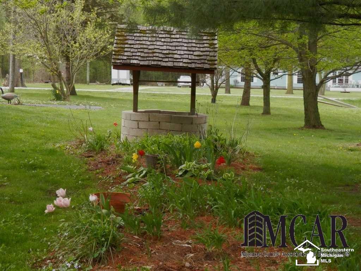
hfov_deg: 24.4
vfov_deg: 18.4
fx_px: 834
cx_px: 180
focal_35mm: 80
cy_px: 136
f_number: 4.6
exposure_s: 1/125
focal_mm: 14.4
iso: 125
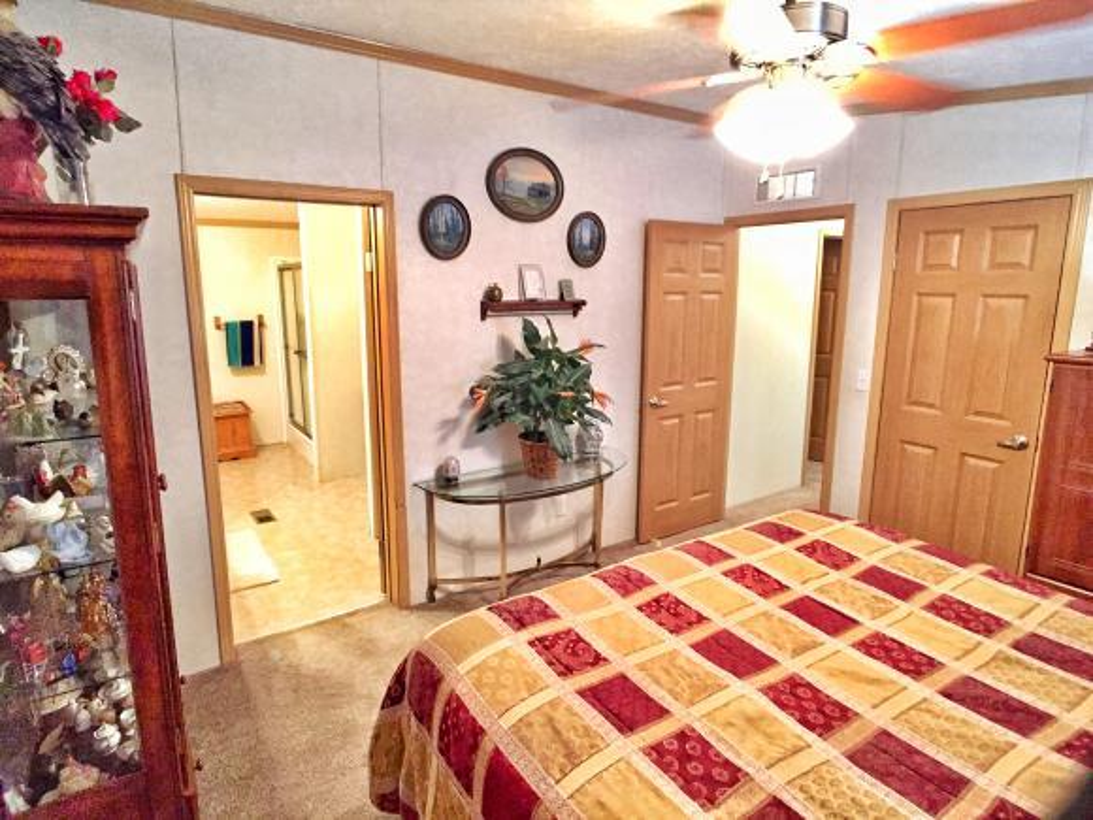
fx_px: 916
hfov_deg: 61.7
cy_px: 410
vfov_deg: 48.2
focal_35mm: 29
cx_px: 546
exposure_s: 1/15
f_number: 2.2
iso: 400
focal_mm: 4.15
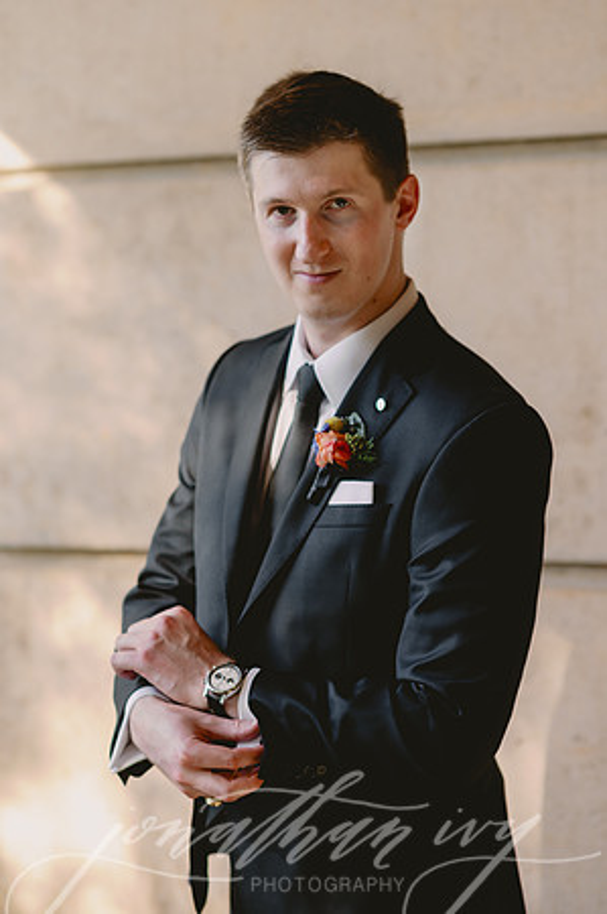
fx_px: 2155
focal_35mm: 85
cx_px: 304
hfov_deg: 16.0
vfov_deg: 23.9
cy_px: 457
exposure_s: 1/200
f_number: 2.5
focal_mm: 85
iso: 80
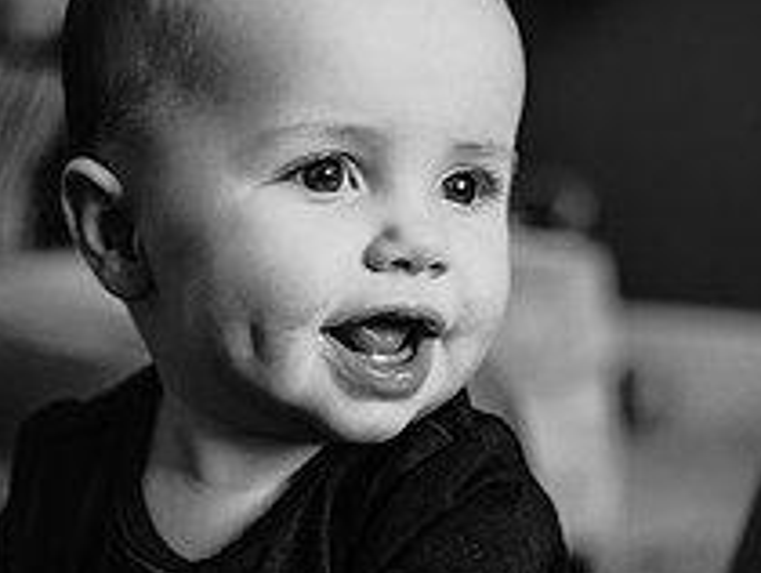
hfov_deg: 27.0
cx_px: 411
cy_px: 366
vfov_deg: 20.4
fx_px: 1585
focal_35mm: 72
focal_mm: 35
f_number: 2.2
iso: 360
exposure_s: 1/160
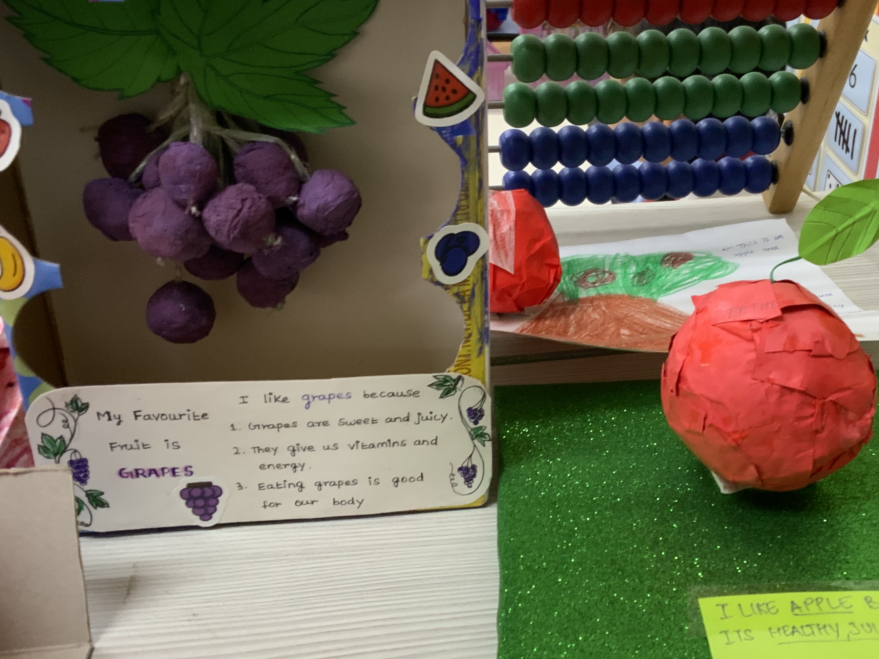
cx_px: 570
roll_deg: -1.3
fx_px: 1117
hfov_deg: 42.5
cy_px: 362
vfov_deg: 32.9
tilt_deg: -32.2
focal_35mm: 44
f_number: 1.8
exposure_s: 1/50
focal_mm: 3
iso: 125
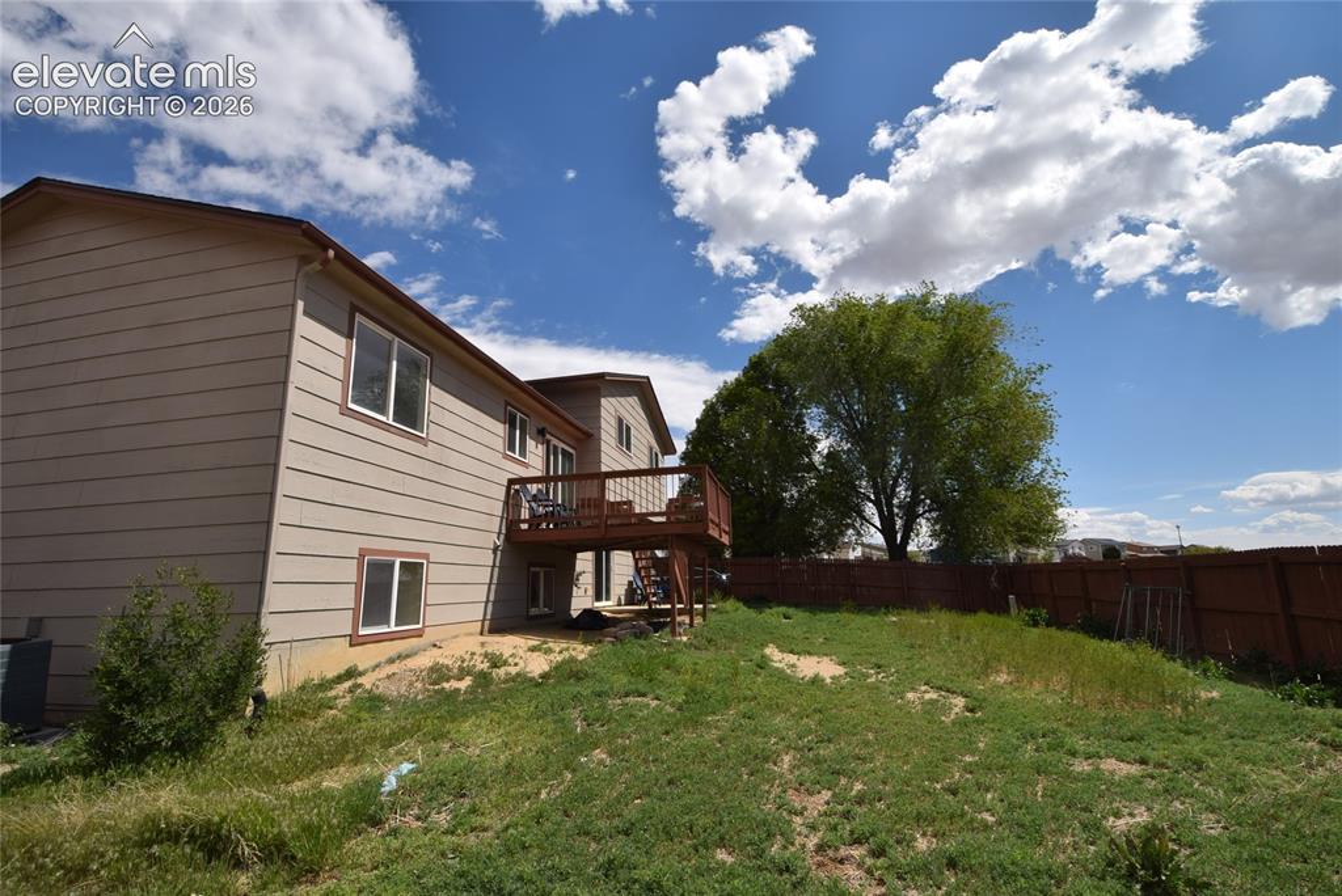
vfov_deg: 77.4
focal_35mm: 15
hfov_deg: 100.4
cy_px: 448
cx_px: 671
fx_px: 559
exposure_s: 1/200
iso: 100
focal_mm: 10
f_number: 13
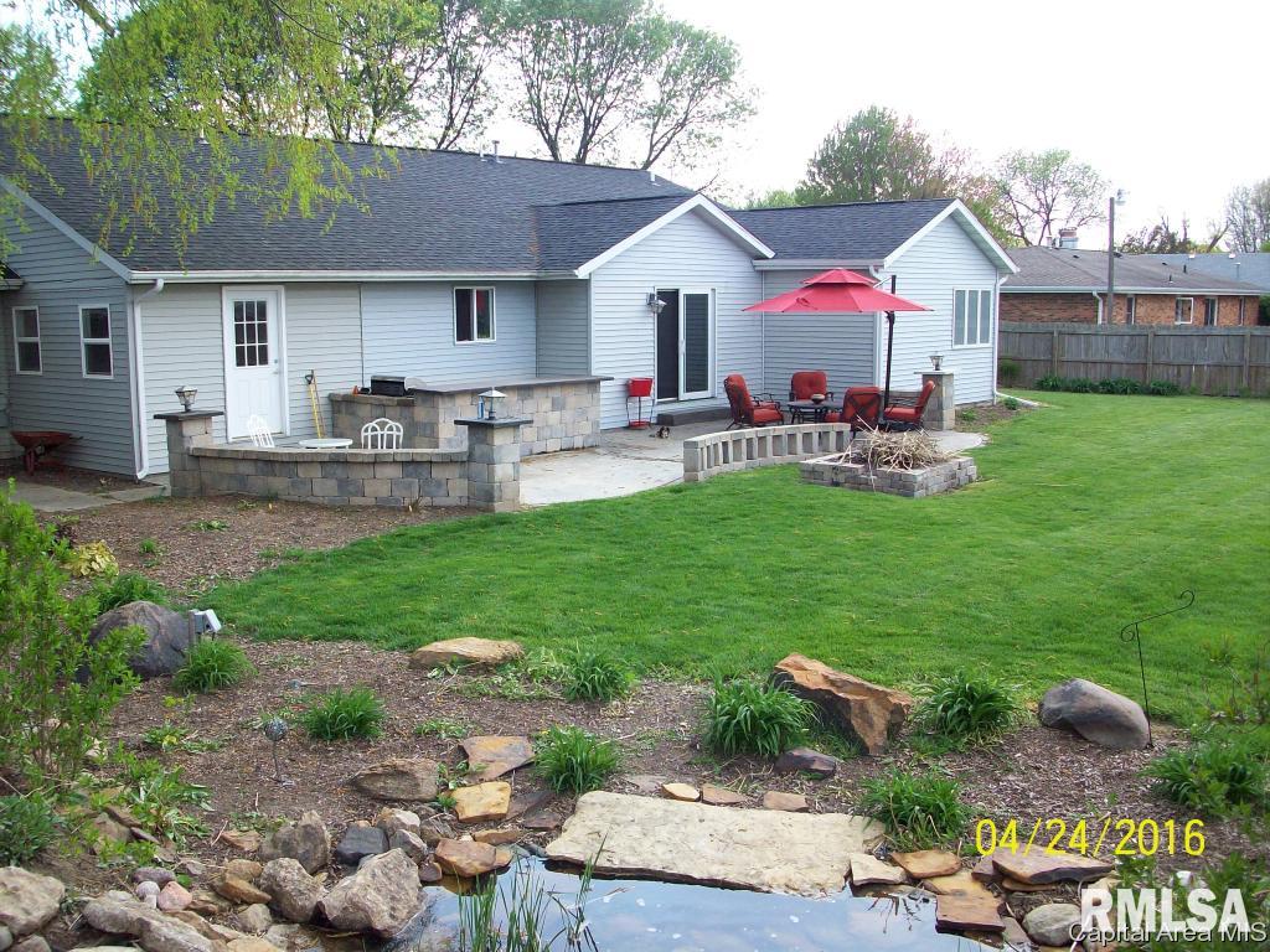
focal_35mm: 34
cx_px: 635
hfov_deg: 54.0
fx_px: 1247
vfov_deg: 41.8
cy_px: 476
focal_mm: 5.7
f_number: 2.8
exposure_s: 1/457
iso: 80
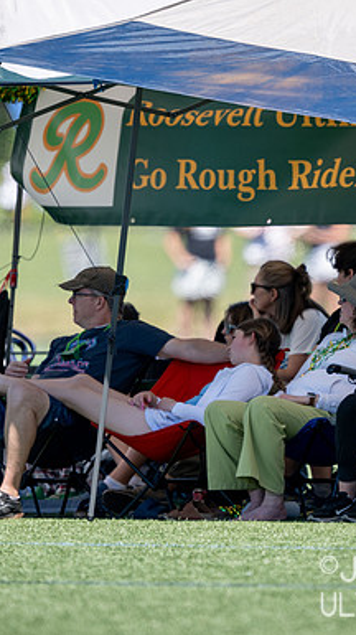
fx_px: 13435
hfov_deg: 1.5
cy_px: 401
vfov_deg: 2.7
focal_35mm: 799
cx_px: 322
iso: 125
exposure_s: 1/2000
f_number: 2.8
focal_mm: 400
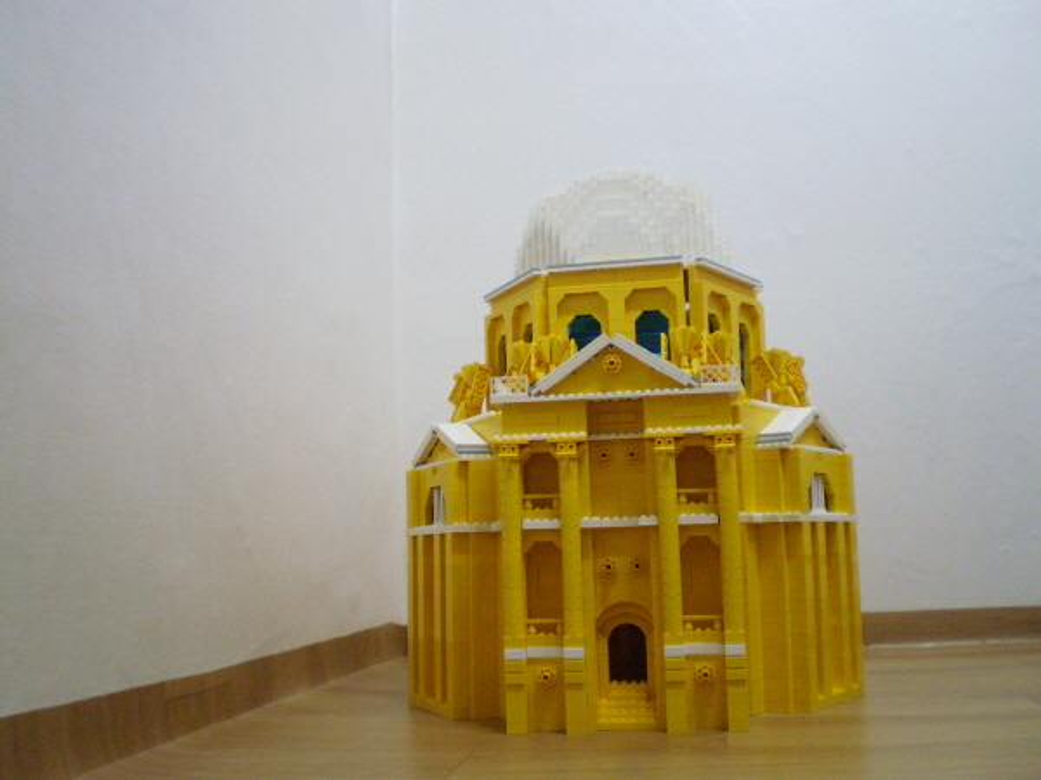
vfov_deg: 39.7
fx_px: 1083
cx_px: 520
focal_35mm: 36
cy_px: 390
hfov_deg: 51.4
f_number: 3.1
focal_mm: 6.3
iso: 400
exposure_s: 1/40
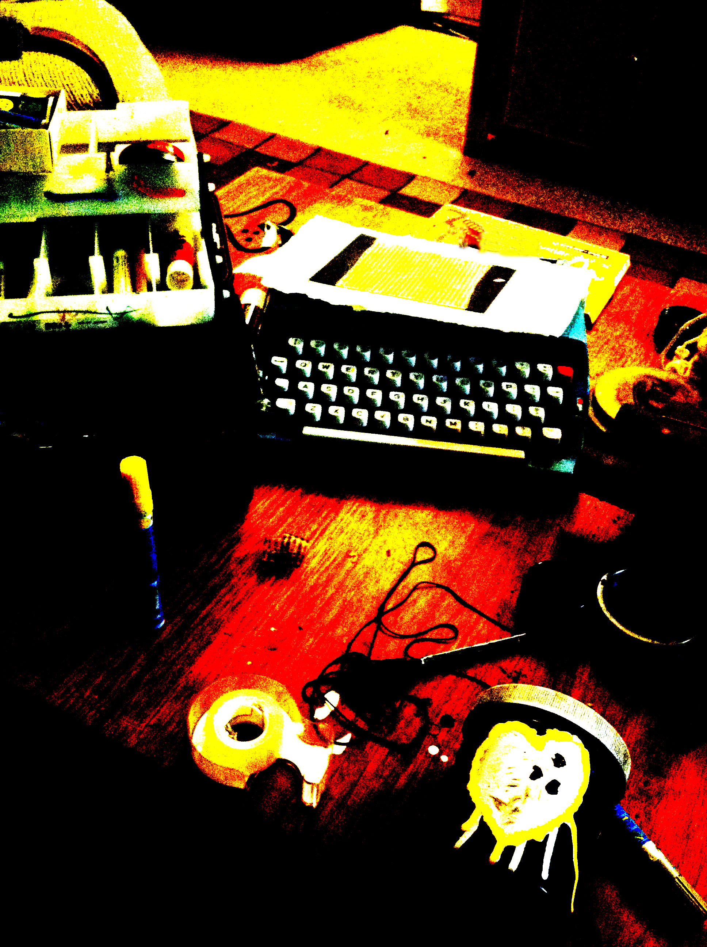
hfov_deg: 40.6
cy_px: 474
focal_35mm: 35
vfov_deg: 52.7
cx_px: 354
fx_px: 956
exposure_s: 1/15
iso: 1000
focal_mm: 3.85
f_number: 2.8
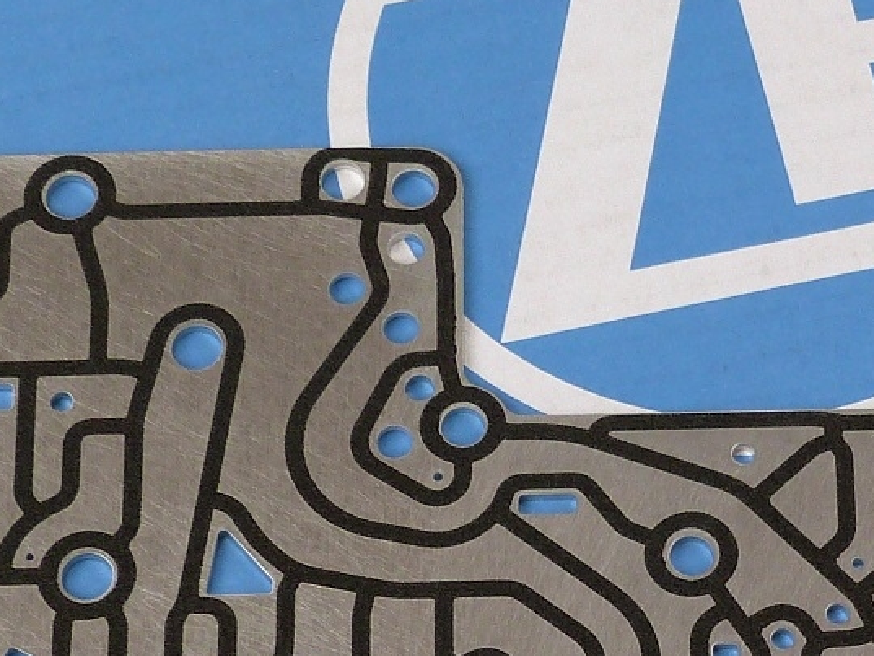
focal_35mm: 149
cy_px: 871
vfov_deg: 9.8
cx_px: 793
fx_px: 3763
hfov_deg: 13.1
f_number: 3.1
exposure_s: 1/60
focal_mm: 7
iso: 100
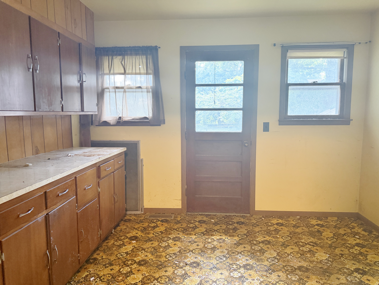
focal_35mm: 24
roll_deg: +0.9
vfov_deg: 56.8
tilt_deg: -6.9
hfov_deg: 71.6
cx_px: 190
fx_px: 263
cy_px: 142
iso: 500
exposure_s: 1/60
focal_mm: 6.76
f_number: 1.78
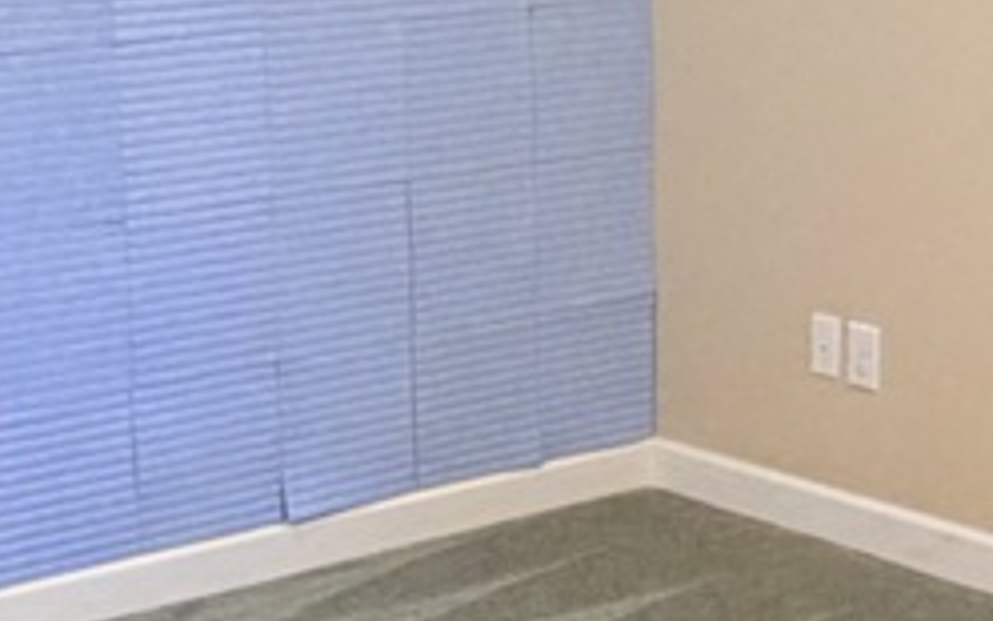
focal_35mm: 86
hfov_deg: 24.1
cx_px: 480
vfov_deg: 15.2
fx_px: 2327
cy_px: 321
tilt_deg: -12.3
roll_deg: +2.0
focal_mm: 2.22
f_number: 2.2
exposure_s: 1/120
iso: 320
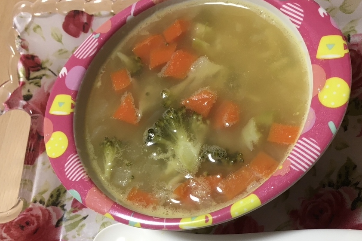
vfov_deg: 30.6
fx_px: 432
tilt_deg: -65.6
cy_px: 184
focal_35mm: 43
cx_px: 227
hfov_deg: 45.1
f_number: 2.2
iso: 80
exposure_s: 1/30
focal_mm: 4.15
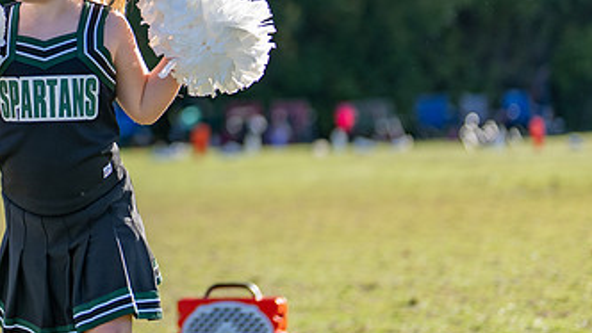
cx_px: -41
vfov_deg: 8.7
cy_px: -42
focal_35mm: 139
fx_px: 2183
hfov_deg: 15.1
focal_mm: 50
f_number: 1.2
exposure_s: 1/3200
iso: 100
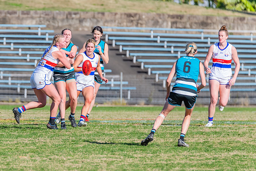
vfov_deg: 2.0
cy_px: 107
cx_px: 89
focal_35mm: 684
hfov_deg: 3.0
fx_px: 4868
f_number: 10
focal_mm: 500
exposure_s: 1/1600
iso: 800
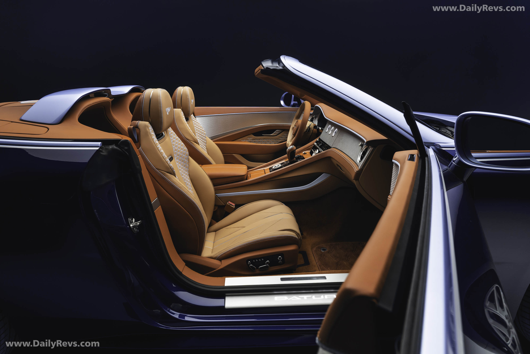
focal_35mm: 24
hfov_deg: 73.7
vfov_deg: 53.1
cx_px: 265
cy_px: 177
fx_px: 353
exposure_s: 1/2.5
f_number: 9
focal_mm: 24
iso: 320
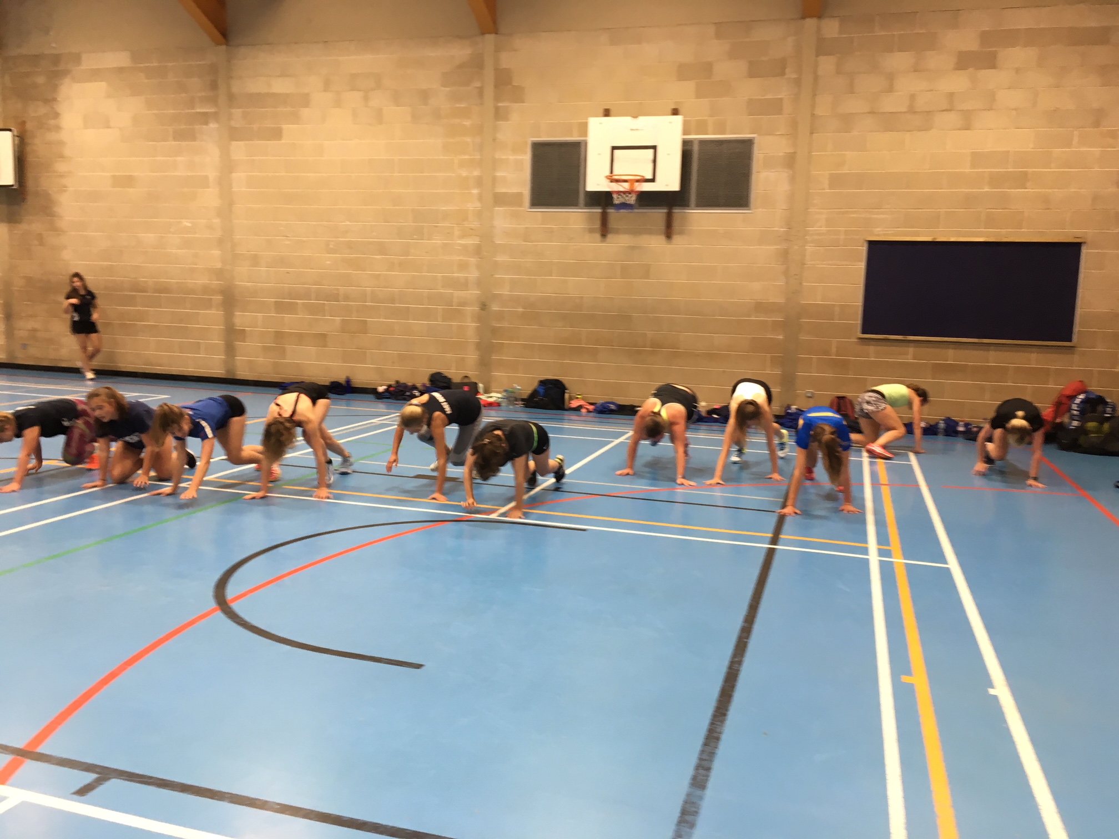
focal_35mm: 29
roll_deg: -2.2
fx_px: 937
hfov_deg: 61.7
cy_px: 420
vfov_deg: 48.2
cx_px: 560
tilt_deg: -7.5
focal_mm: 4.15
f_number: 2.2
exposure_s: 1/33
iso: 64
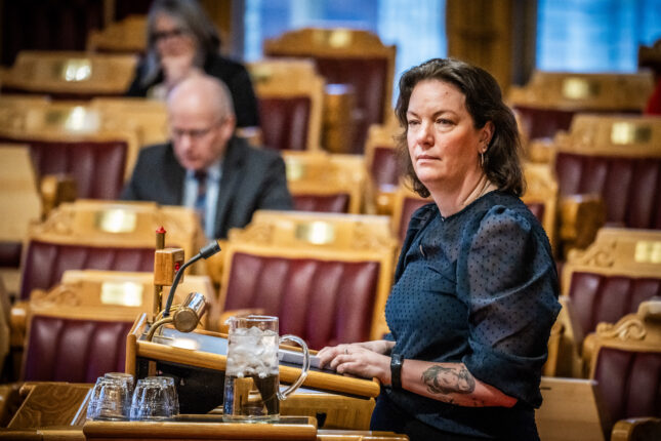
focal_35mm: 318
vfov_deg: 4.3
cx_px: 330
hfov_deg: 6.5
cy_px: 220
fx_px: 5838
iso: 10000
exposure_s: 1/250
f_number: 5.6
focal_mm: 318
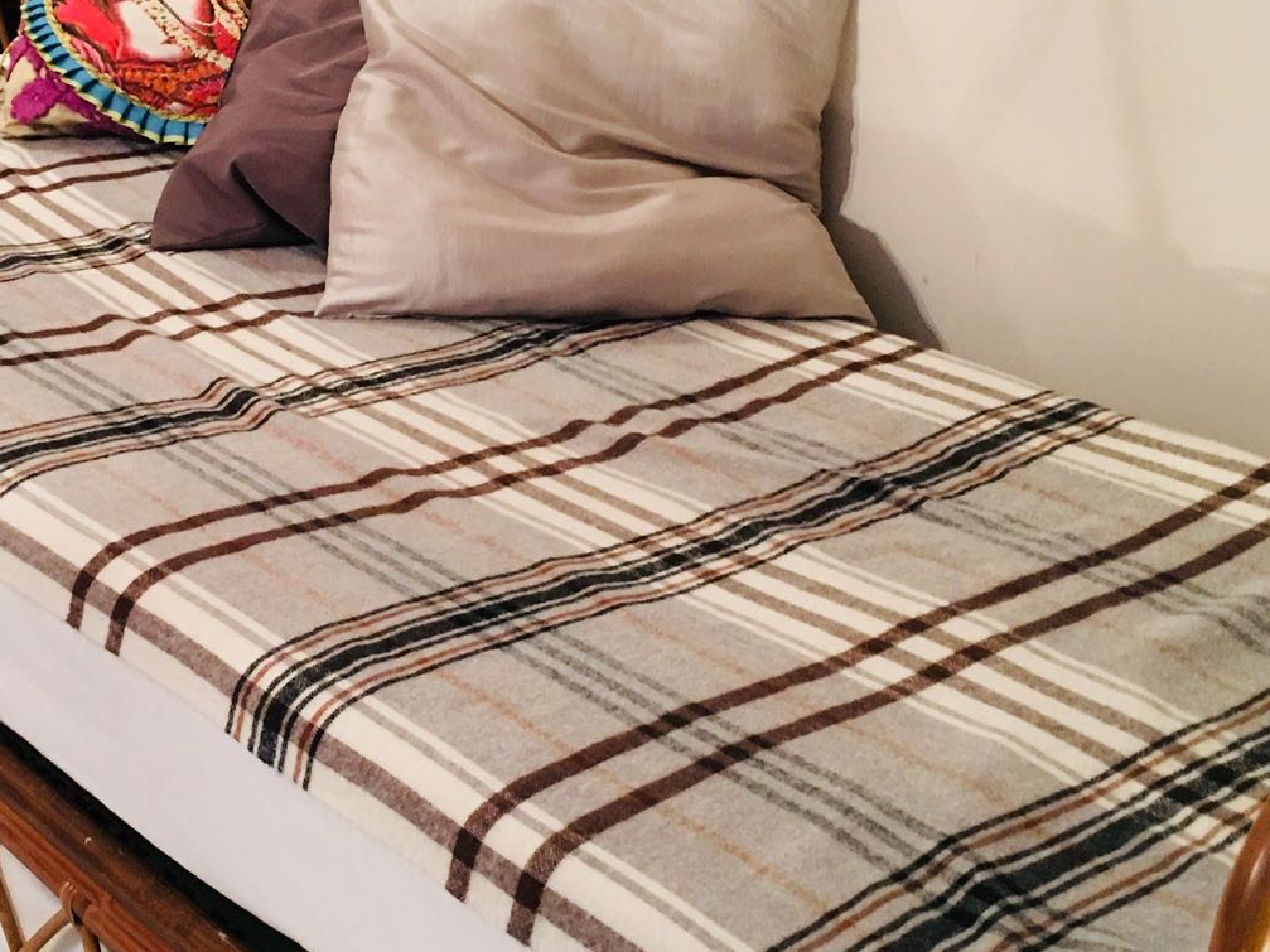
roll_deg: -3.9
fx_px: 2164
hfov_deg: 32.4
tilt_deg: -19.2
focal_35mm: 59
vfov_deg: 24.8
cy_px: 371
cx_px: 402
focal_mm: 4.15
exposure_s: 1/17
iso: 100
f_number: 2.2
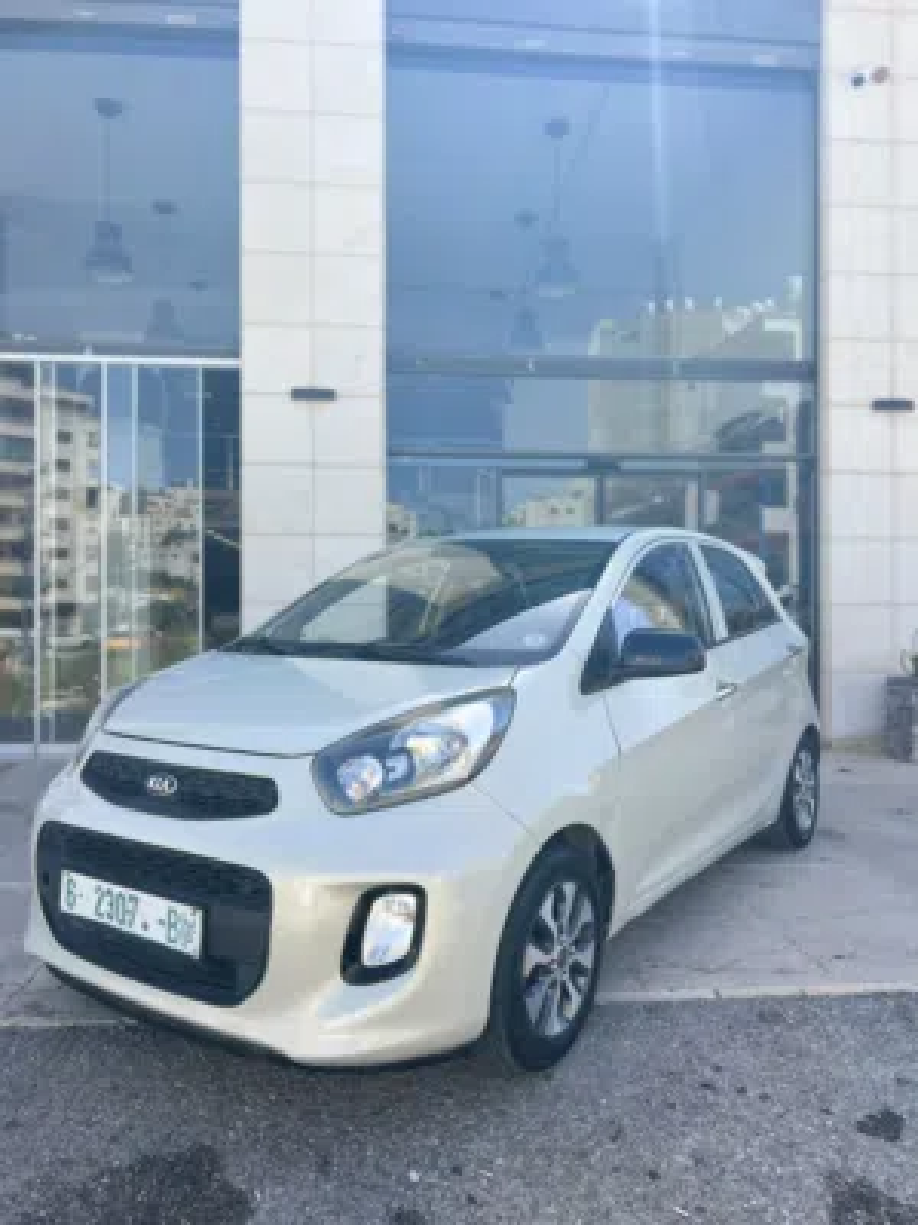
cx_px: 459
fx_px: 919
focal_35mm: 26
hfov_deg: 53.1
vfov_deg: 67.3
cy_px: 612
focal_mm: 5.7
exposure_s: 1/2045
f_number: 1.5
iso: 50
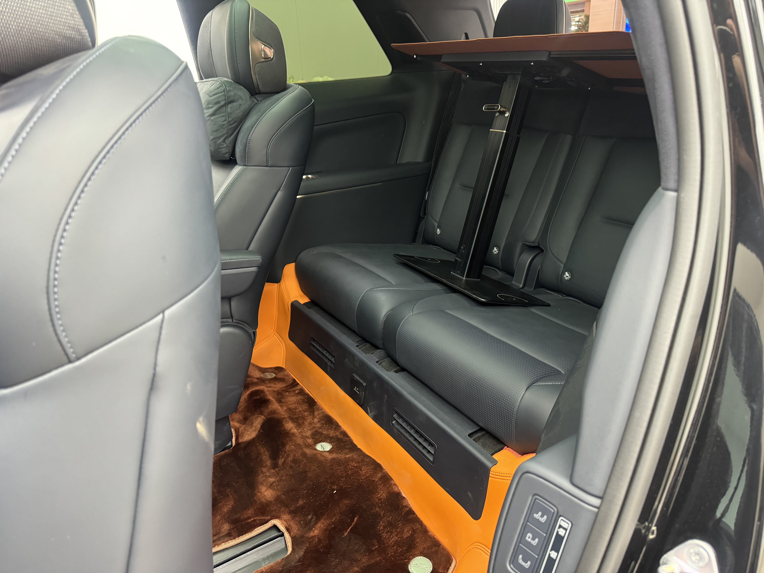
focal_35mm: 24
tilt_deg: -20.8
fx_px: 530
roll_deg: +3.7
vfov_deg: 56.8
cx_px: 382
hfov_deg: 71.6
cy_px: 286
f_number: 1.78
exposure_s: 1/50
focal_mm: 6.86
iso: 640
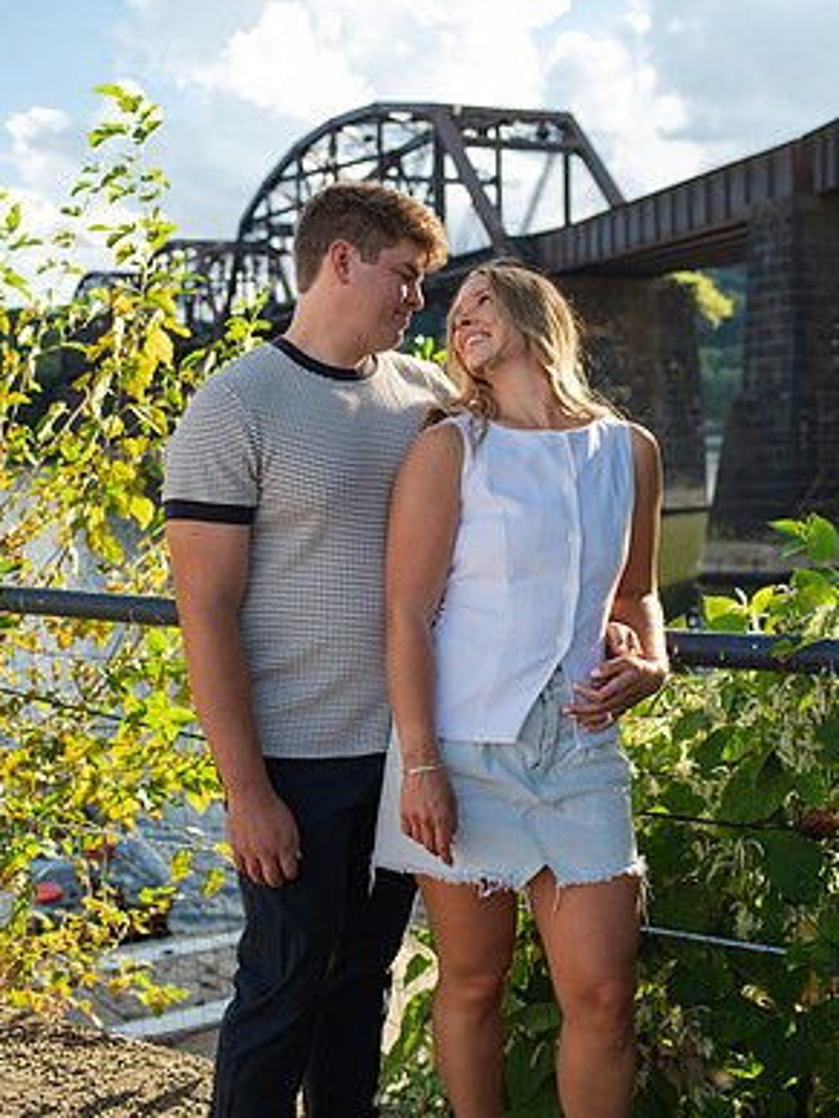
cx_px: 417
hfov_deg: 36.8
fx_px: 1260
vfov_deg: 47.7
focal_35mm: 39
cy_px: 475
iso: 100
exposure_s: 1/500
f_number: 3.2
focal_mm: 35
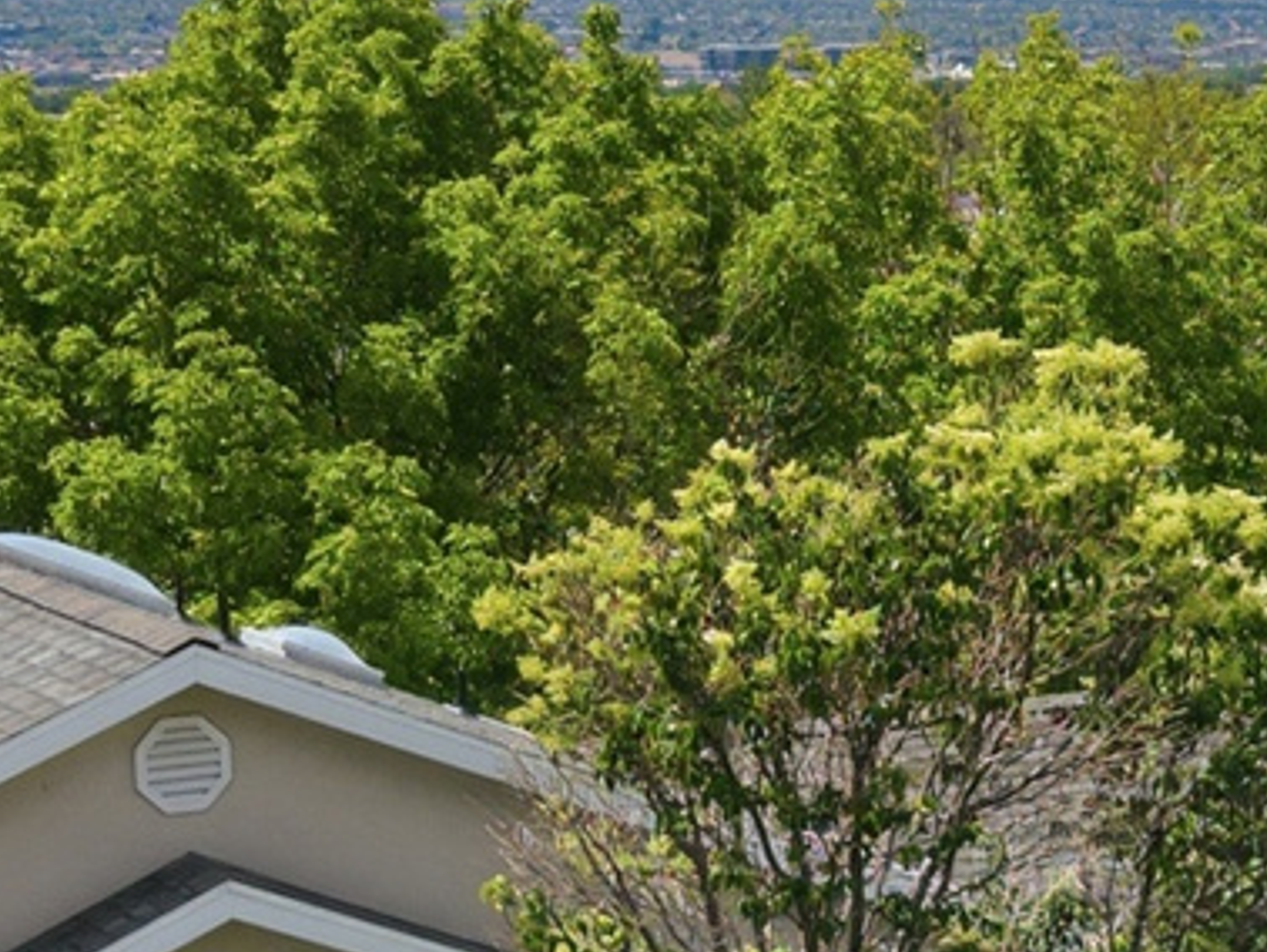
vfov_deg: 11.3
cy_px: 996
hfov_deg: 14.9
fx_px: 4761
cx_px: 1314
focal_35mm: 130
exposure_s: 1/6000
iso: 310
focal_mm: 8.7
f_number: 1.8
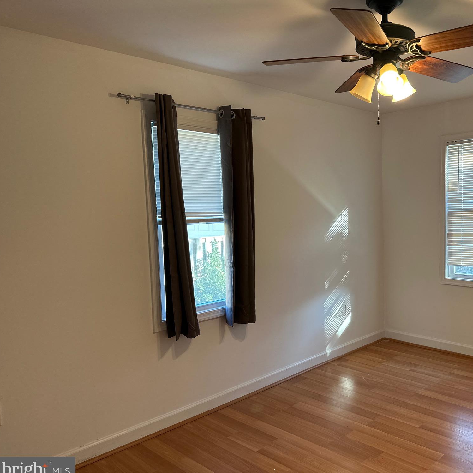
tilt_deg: -4.3
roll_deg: +0.7
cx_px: 320
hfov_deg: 54.4
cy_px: 240
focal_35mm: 29
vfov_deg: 55.6
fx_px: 448
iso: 125
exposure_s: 1/60
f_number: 1.78
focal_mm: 6.86
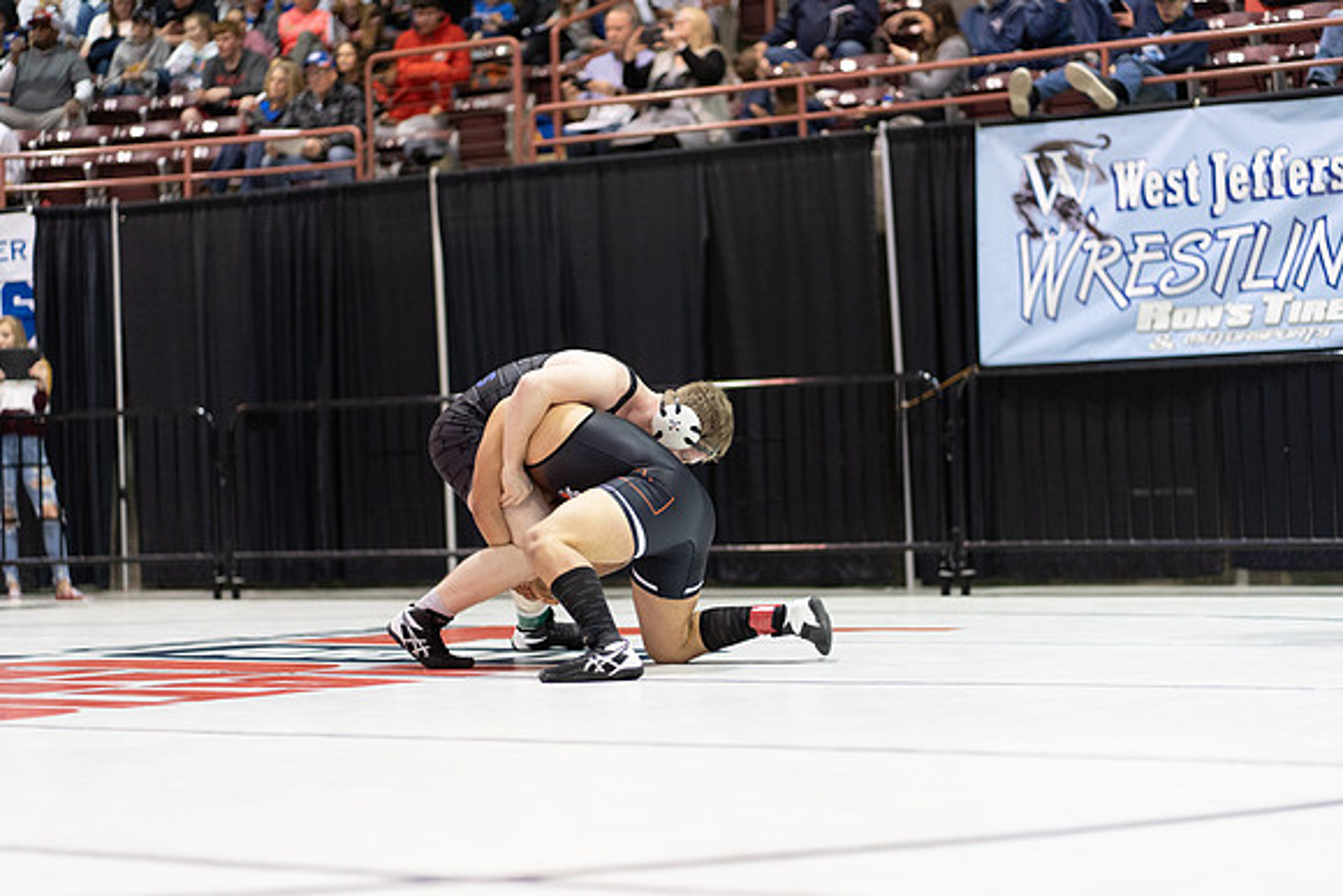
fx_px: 3172
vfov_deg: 16.1
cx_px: 672
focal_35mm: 85
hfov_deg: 23.9
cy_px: 448
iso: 2000
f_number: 1.8
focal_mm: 85
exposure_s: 1/500
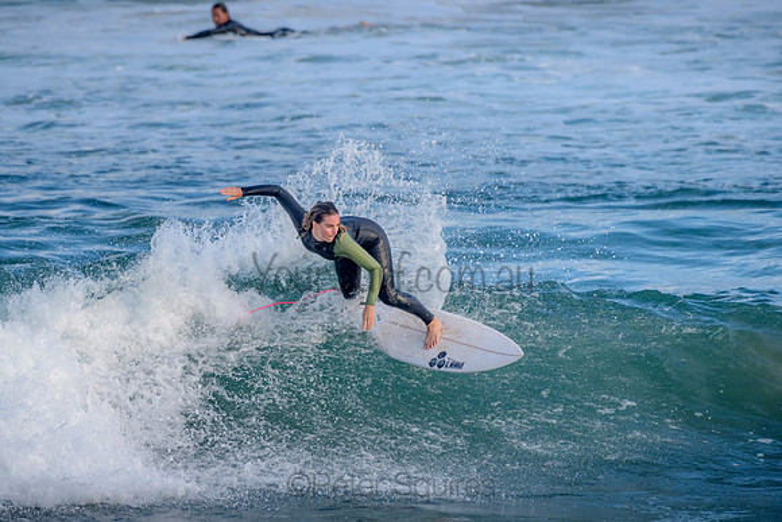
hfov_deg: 3.4
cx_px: 303
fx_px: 13298
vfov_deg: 2.2
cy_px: 266
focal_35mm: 612
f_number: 5.6
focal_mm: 500
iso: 320
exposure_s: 1/1250
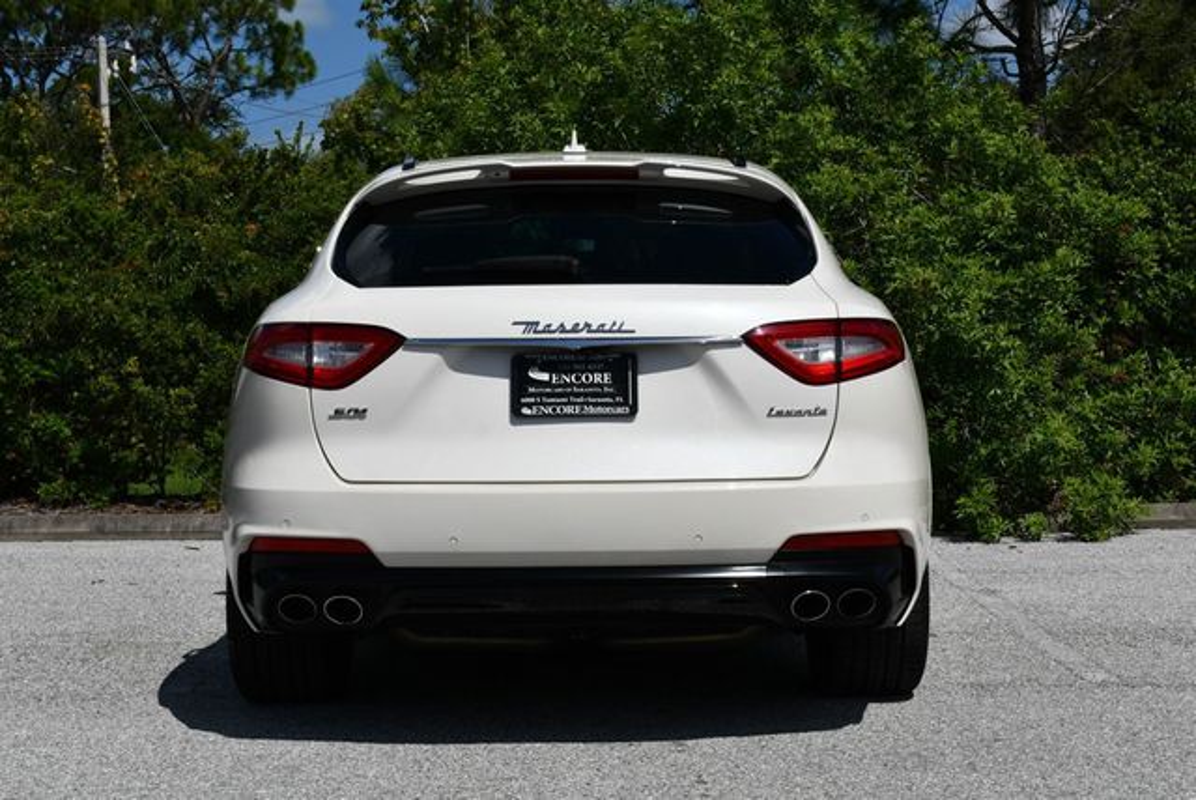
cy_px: 400
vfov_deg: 21.3
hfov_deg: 31.4
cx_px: 598
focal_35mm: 64
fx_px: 2128
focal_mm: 32
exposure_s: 1/400
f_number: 10
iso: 100
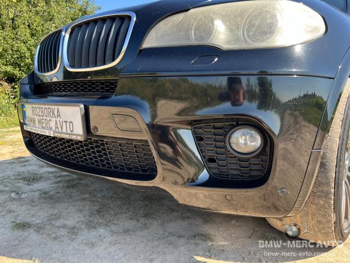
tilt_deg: -5.0
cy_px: 132
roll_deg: -1.3
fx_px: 263
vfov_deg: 53.1
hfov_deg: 67.3
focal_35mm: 26
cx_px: 175
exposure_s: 1/509
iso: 50
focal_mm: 5.7
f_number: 1.5
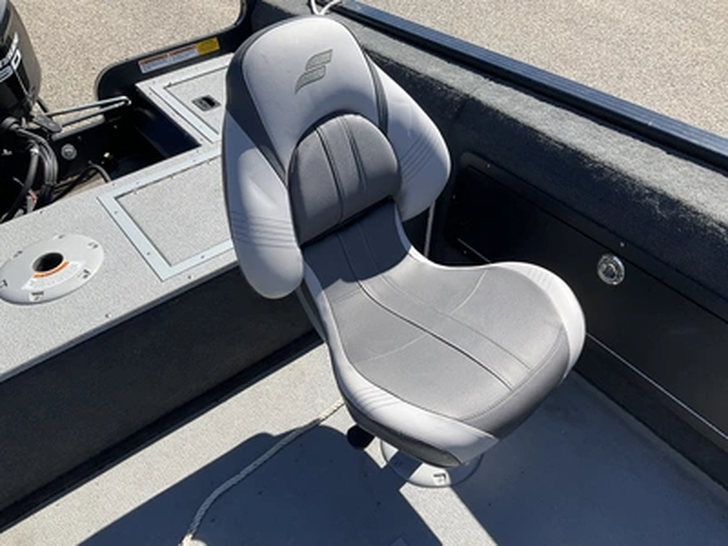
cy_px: 273
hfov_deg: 61.7
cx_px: 364
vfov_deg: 48.2
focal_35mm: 29
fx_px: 610
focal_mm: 3
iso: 25
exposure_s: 1/1377
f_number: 1.8
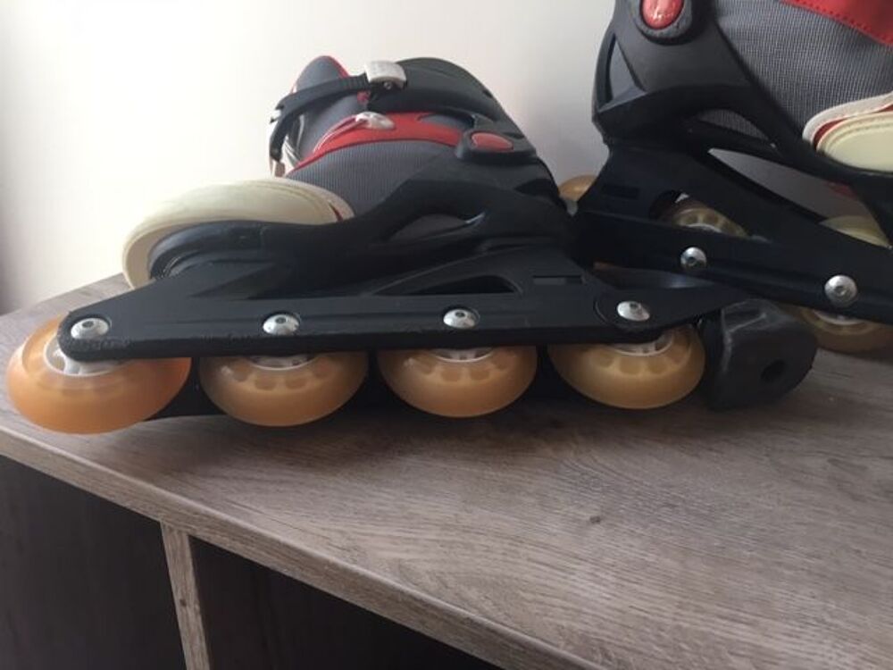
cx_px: 446
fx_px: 748
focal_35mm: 29
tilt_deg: -24.4
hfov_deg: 61.7
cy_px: 335
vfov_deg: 48.2
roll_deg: +0.0
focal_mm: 4.15
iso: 80
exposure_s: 1/33
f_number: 2.2
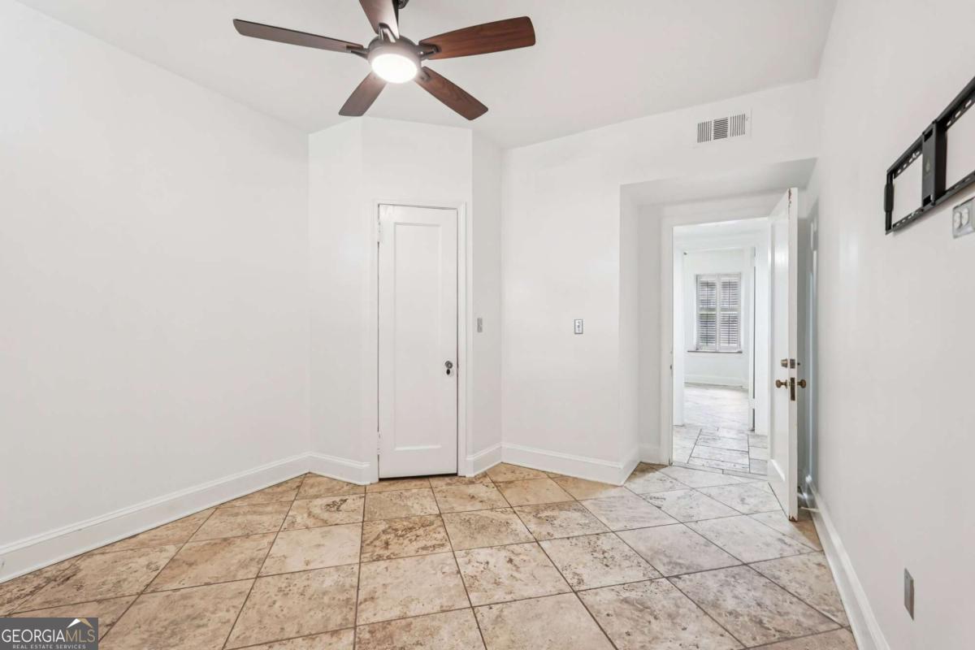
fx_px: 433
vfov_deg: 73.7
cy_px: 325
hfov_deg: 96.7
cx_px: 488
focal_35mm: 16
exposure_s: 1/8
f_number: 8
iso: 800
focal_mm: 16
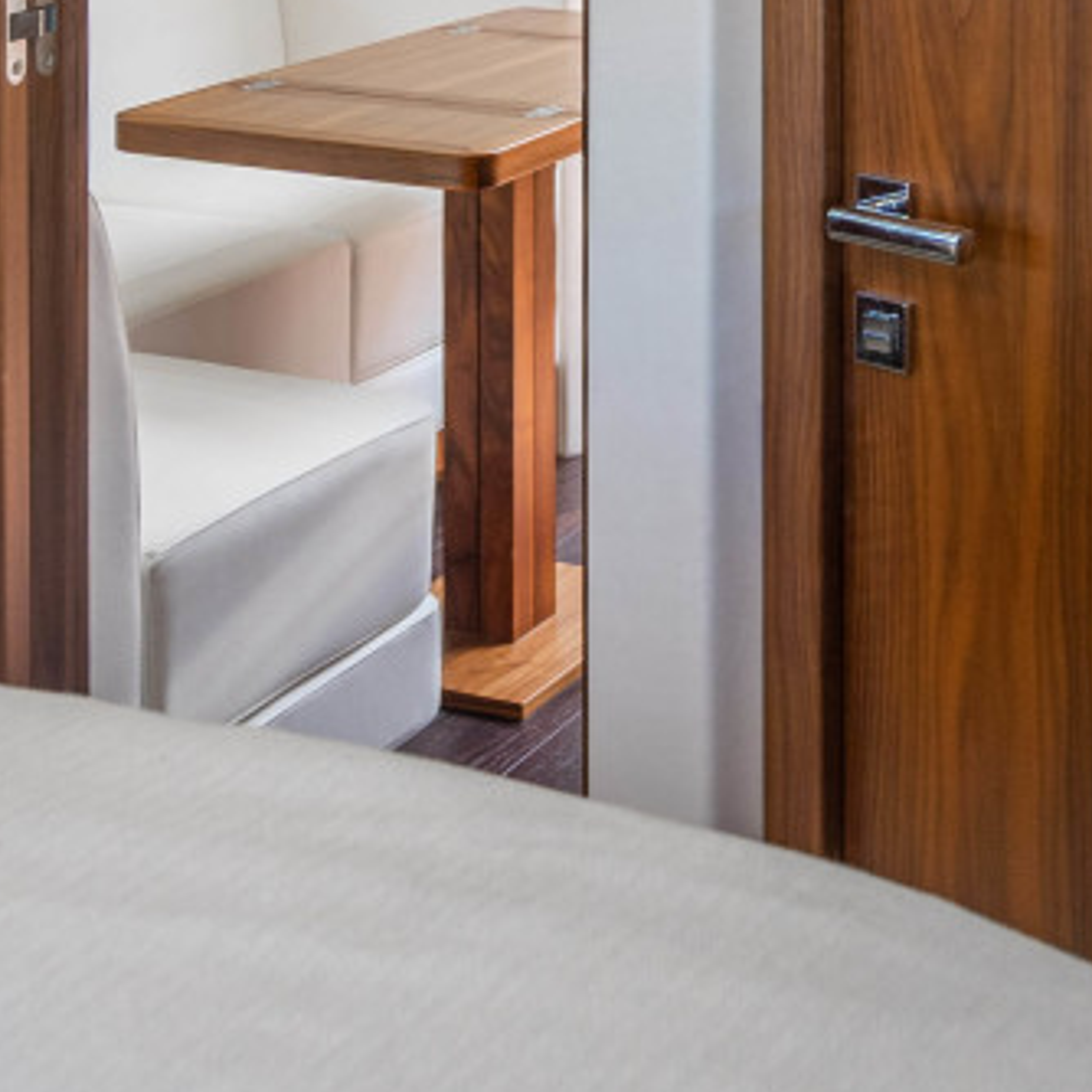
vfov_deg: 22.6
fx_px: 2356
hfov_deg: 25.8
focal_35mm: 66
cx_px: 804
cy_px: -418
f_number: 5
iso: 400
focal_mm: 16
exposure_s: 1/30
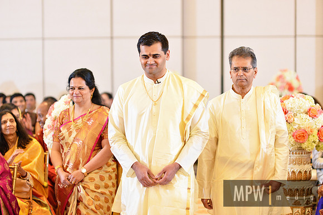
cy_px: 108
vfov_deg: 16.1
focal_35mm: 85
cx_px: 162
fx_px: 762
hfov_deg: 23.9
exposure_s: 1/250
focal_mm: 85
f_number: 2.2
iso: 2500
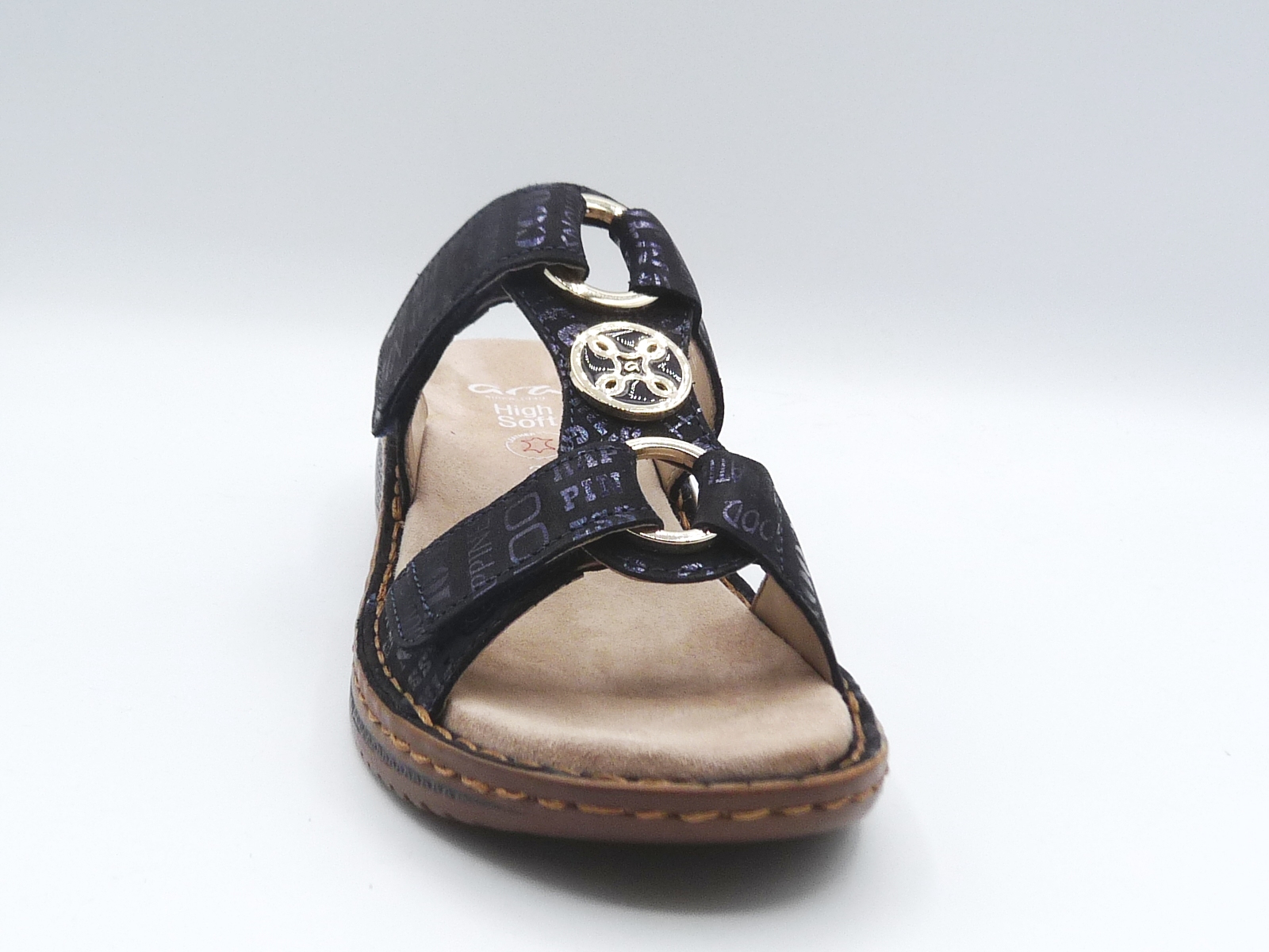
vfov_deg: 29.7
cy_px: 476
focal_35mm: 49
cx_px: 634
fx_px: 1796
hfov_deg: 38.9
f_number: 4.5
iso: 100
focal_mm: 4.8
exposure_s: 1/200
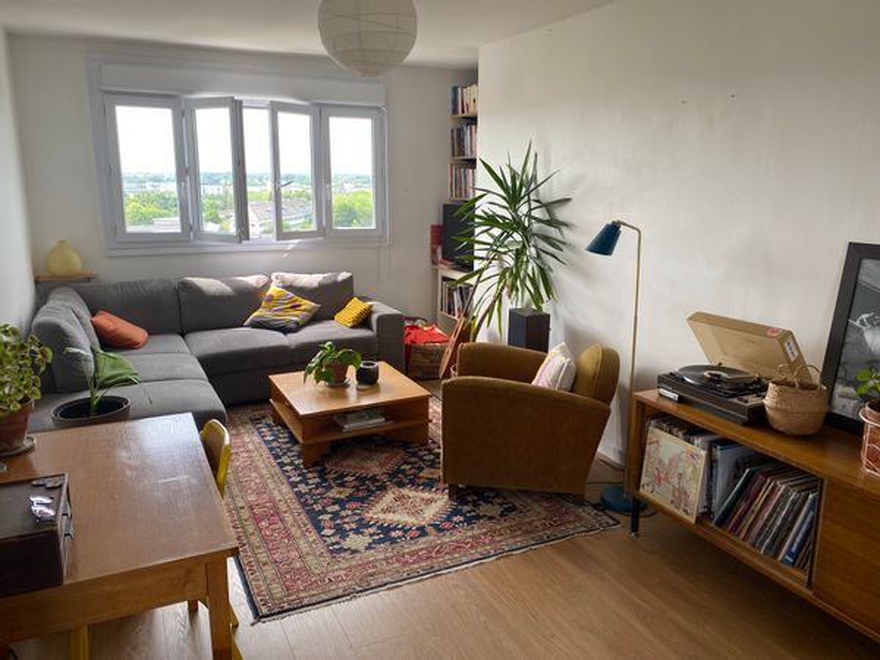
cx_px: 440
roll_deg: +0.2
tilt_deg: -10.9
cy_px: 330
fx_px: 661
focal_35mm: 26
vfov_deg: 53.1
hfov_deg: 67.3
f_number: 1.8
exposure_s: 1/121
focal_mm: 4.25
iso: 40
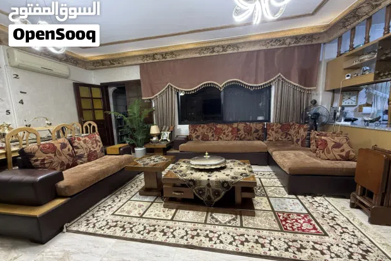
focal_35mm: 15
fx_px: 163
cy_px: 137
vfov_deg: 77.3
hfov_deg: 100.4
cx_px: 195
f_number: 2.2
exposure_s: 1/50
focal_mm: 2.22
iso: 250
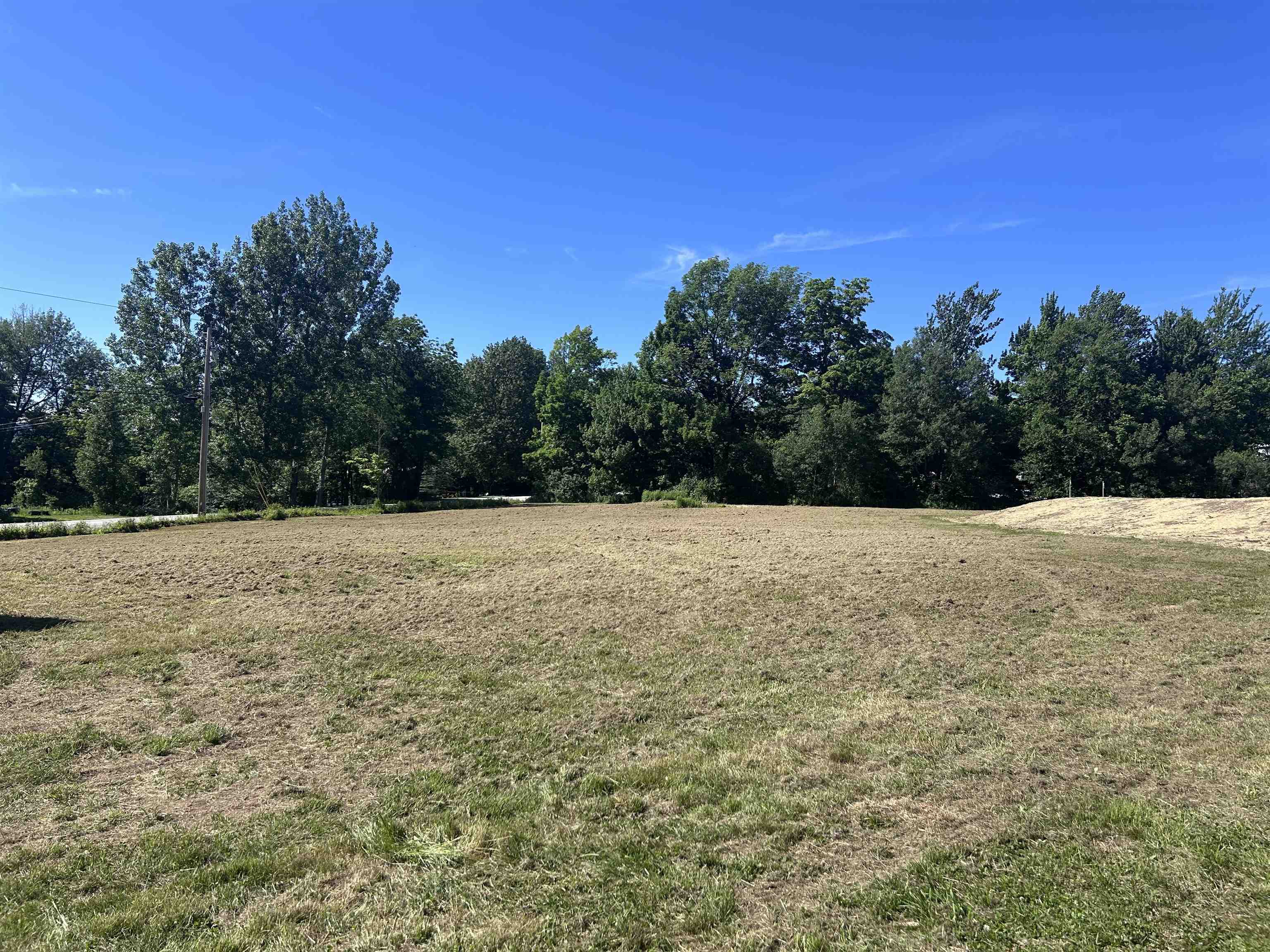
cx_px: 635
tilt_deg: -0.4
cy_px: 476
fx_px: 954
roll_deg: -2.5
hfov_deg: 67.3
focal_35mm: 26
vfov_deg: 53.1
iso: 50
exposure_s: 1/3077
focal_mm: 5.7
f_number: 1.5
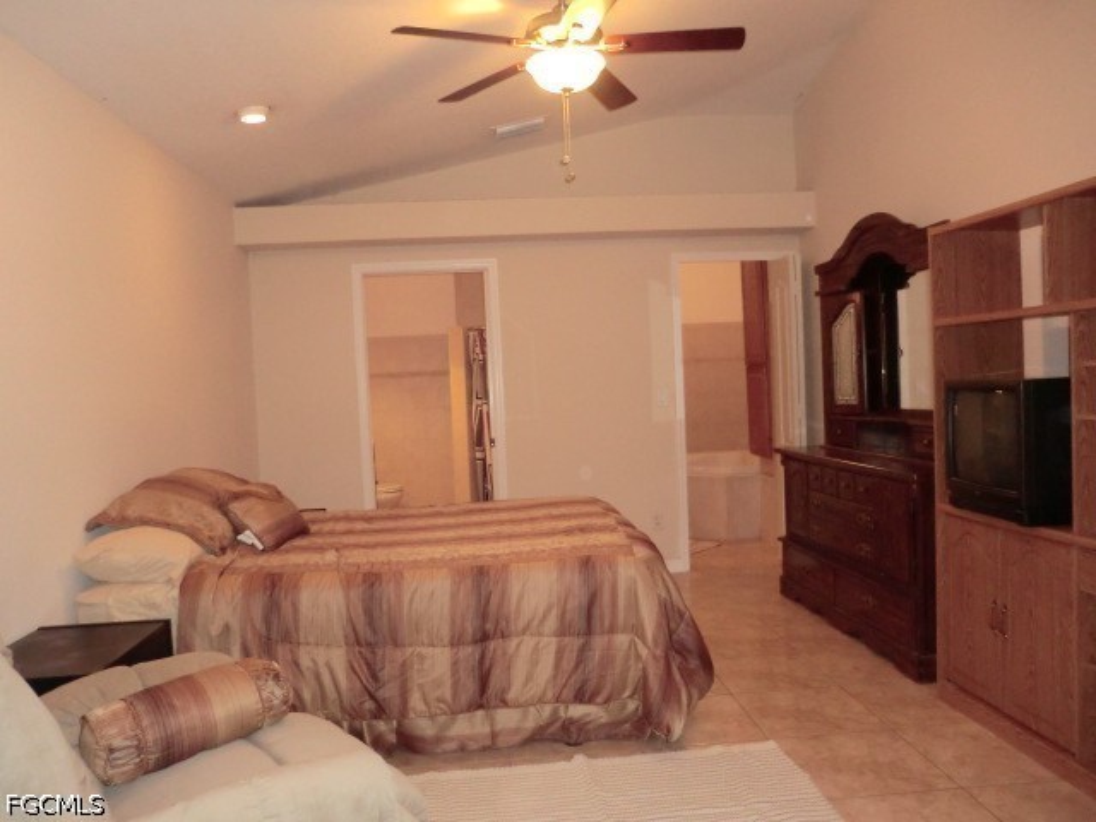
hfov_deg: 65.3
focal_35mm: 27
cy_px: 411
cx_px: 548
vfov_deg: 51.4
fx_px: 855
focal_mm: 4.9
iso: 400
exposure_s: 1/60
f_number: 3.2
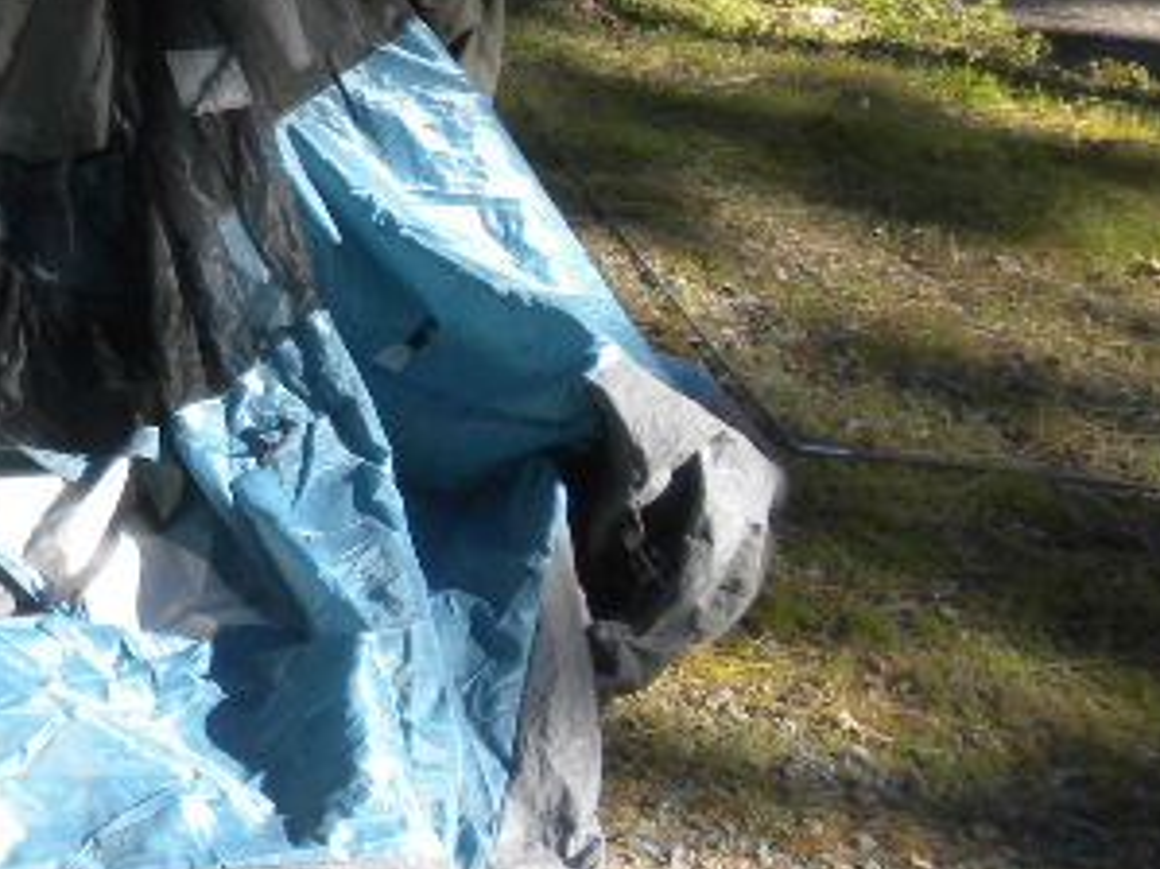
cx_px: -341
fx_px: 3316
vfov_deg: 14.7
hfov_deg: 18.5
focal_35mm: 99
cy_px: 19
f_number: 3.5
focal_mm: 6.6
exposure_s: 1/437
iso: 132
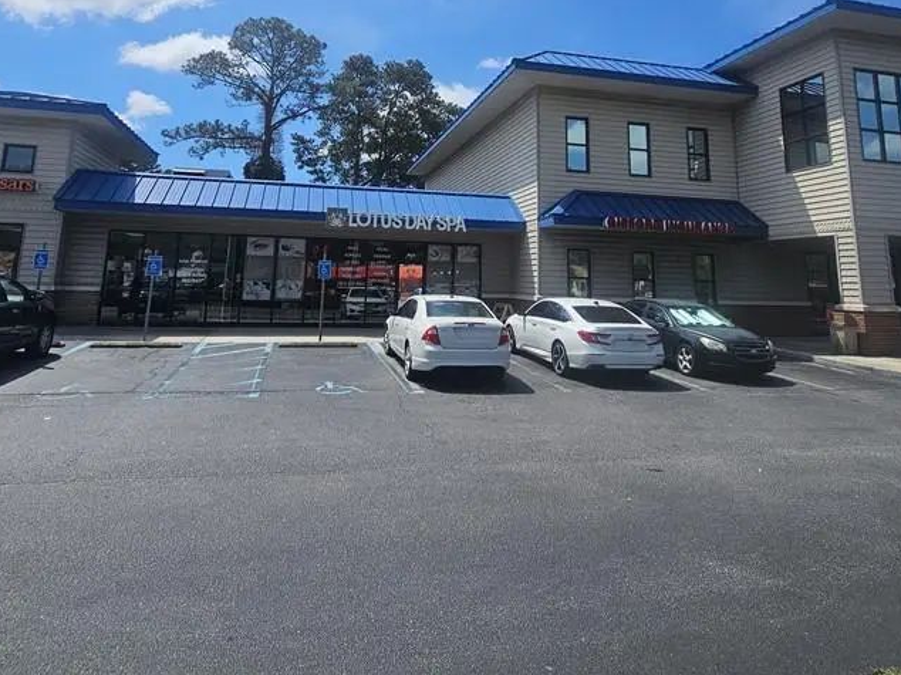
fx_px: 546
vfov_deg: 60.3
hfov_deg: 79.0
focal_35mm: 21
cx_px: 441
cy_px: 176
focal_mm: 2.2
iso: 50
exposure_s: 1/3967
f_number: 2.2
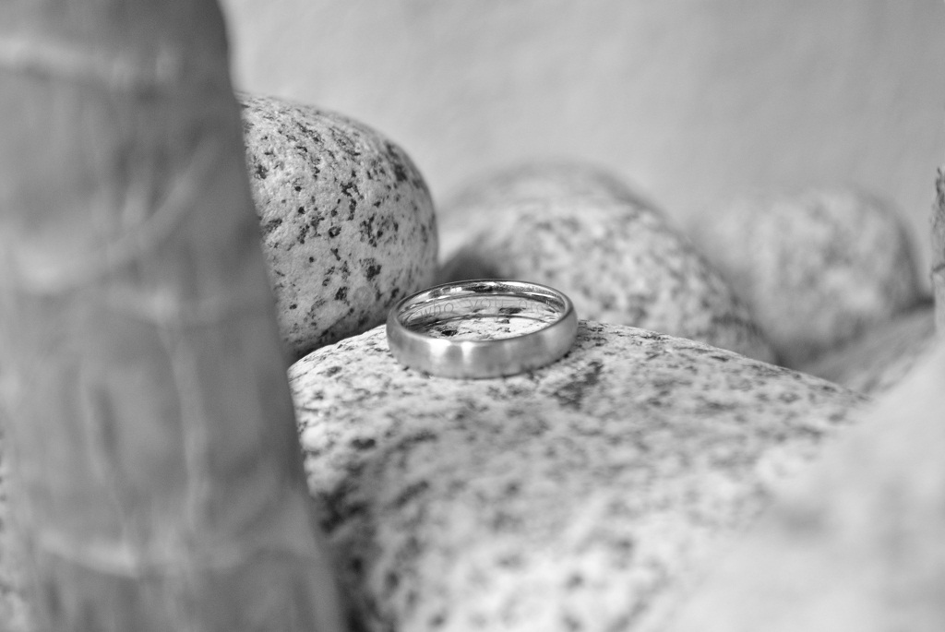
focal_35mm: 82
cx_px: 472
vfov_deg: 16.6
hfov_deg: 24.6
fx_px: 2168
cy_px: 316
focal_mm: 55
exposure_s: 1/30
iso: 360
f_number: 5.6
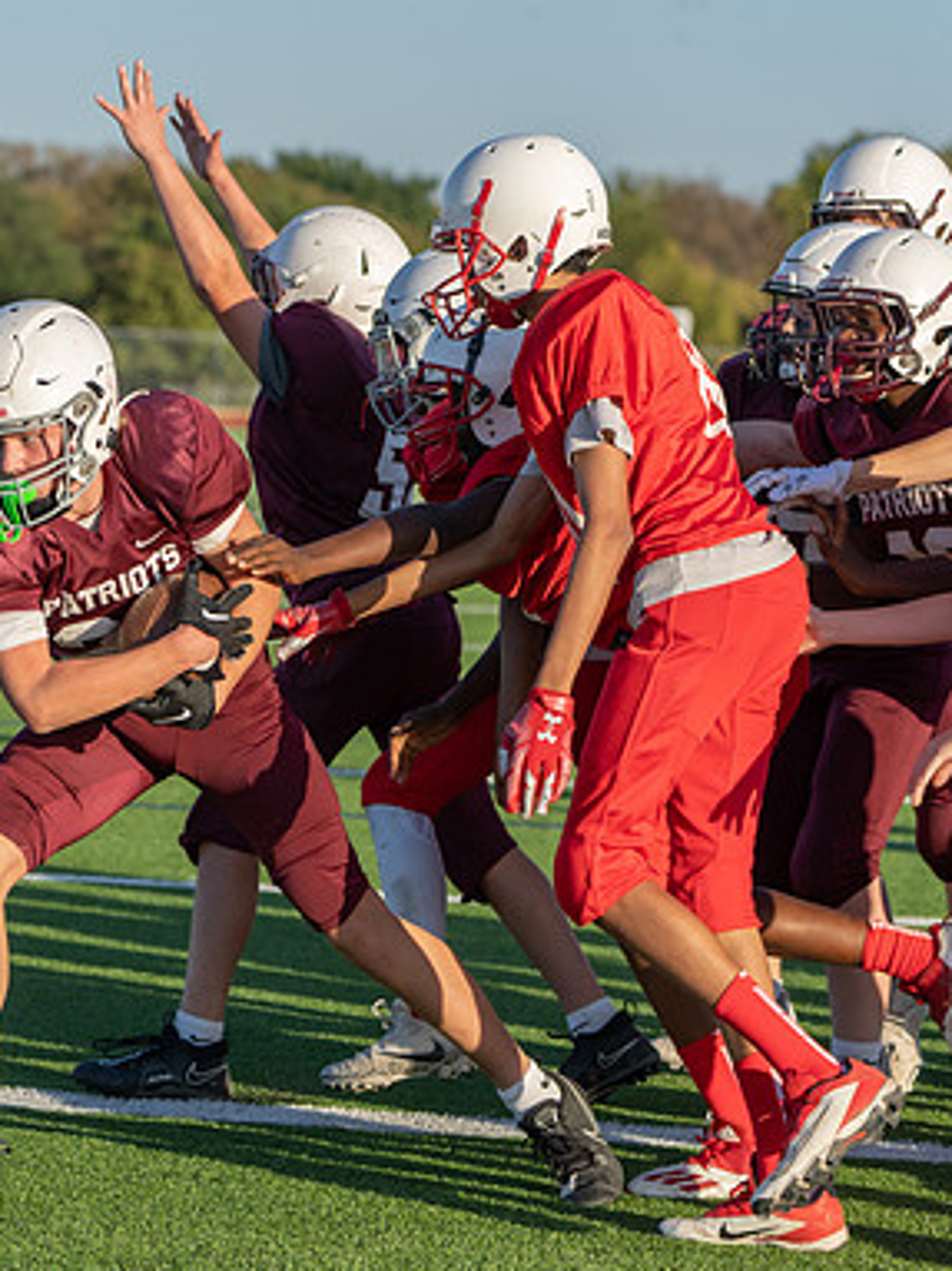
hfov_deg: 8.3
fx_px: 6567
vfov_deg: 11.0
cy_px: 636
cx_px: 239
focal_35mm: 179
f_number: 5
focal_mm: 123
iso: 250
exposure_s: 1/1000
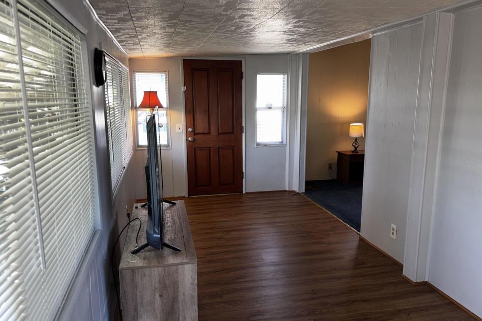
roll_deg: -0.2
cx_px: 244
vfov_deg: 46.4
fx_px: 375
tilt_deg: -11.7
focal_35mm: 28
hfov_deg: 65.5
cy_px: 164
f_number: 1.6
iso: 40
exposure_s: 1/33
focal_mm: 5.96
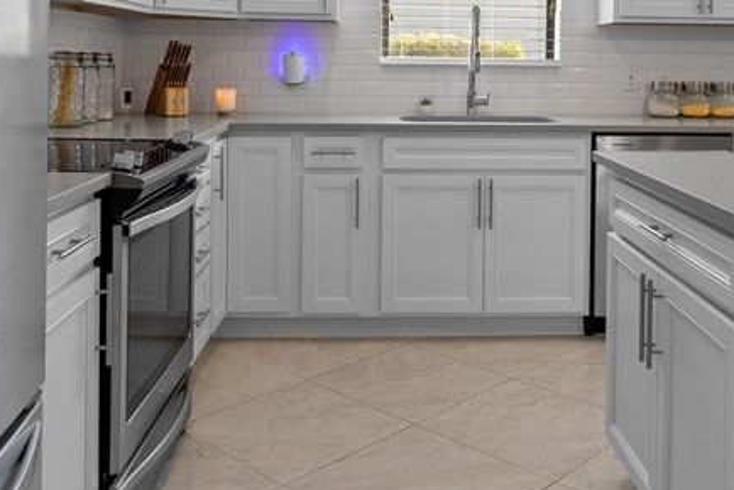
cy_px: 57
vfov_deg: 32.0
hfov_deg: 48.3
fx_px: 816
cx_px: 411
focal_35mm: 40
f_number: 8
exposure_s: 1/40
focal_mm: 16
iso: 400
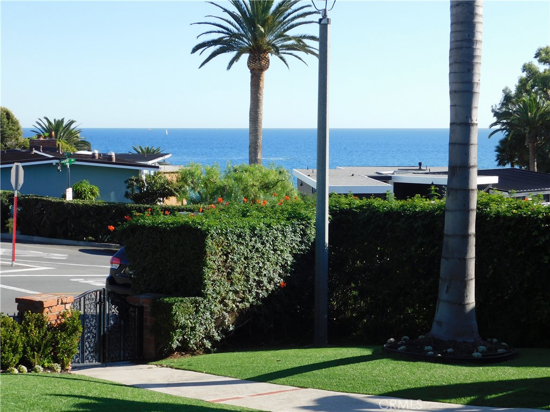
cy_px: 206
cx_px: 275
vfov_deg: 24.8
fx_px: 937
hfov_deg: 32.7
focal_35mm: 59
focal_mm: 10.4
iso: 125
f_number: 4
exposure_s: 1/500
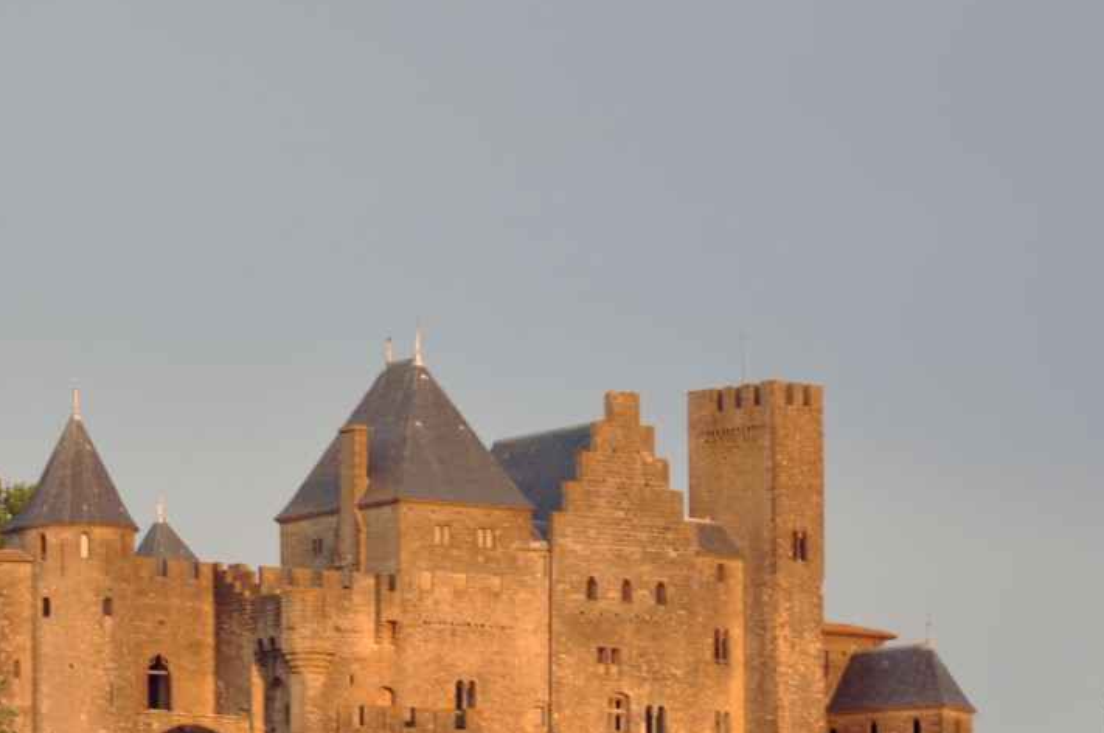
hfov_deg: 7.7
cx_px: 264
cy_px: 617
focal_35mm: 269
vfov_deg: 5.1
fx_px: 8240
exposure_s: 1/30
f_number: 5.6
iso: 100
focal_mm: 85
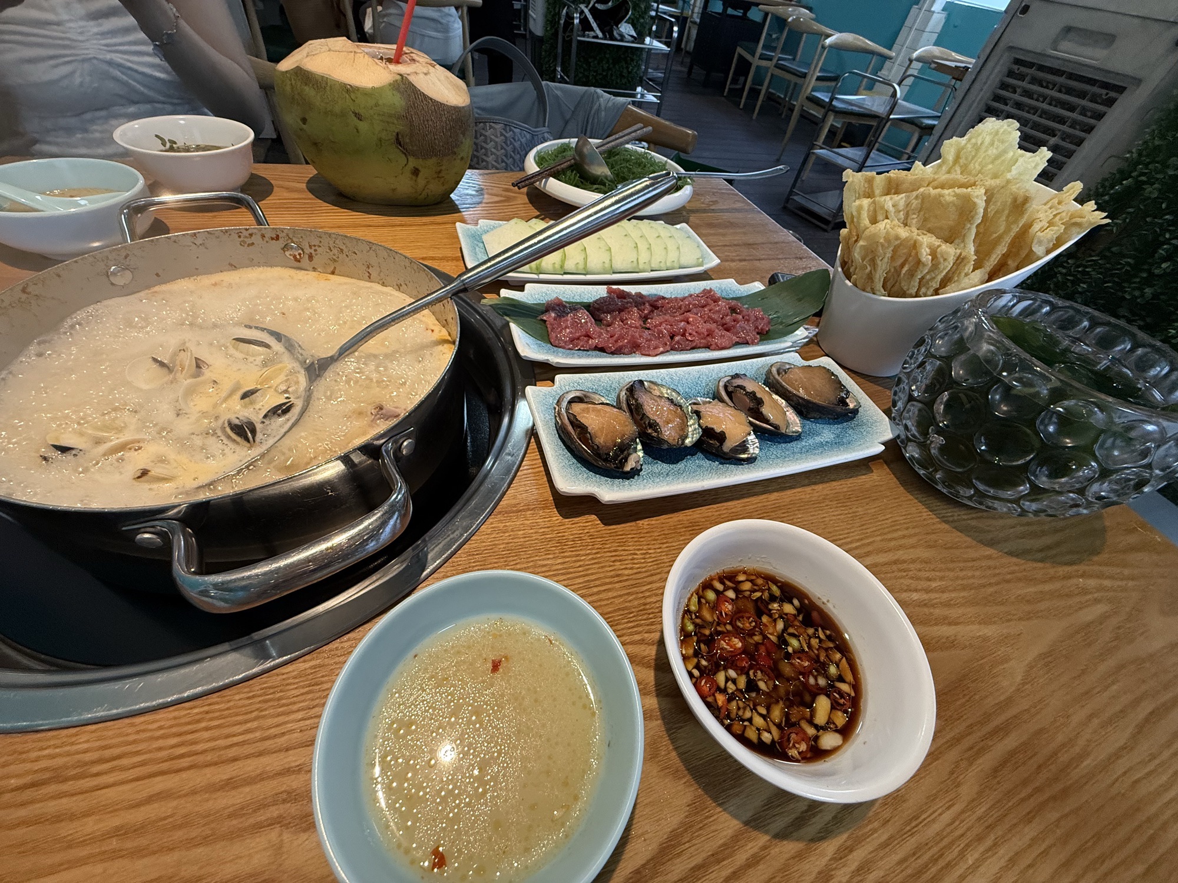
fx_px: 476
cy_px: 442
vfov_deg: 85.7
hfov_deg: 102.1
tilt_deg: -47.2
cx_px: 589
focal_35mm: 14
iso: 320
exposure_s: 1/100
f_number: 2.2
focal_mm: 2.22
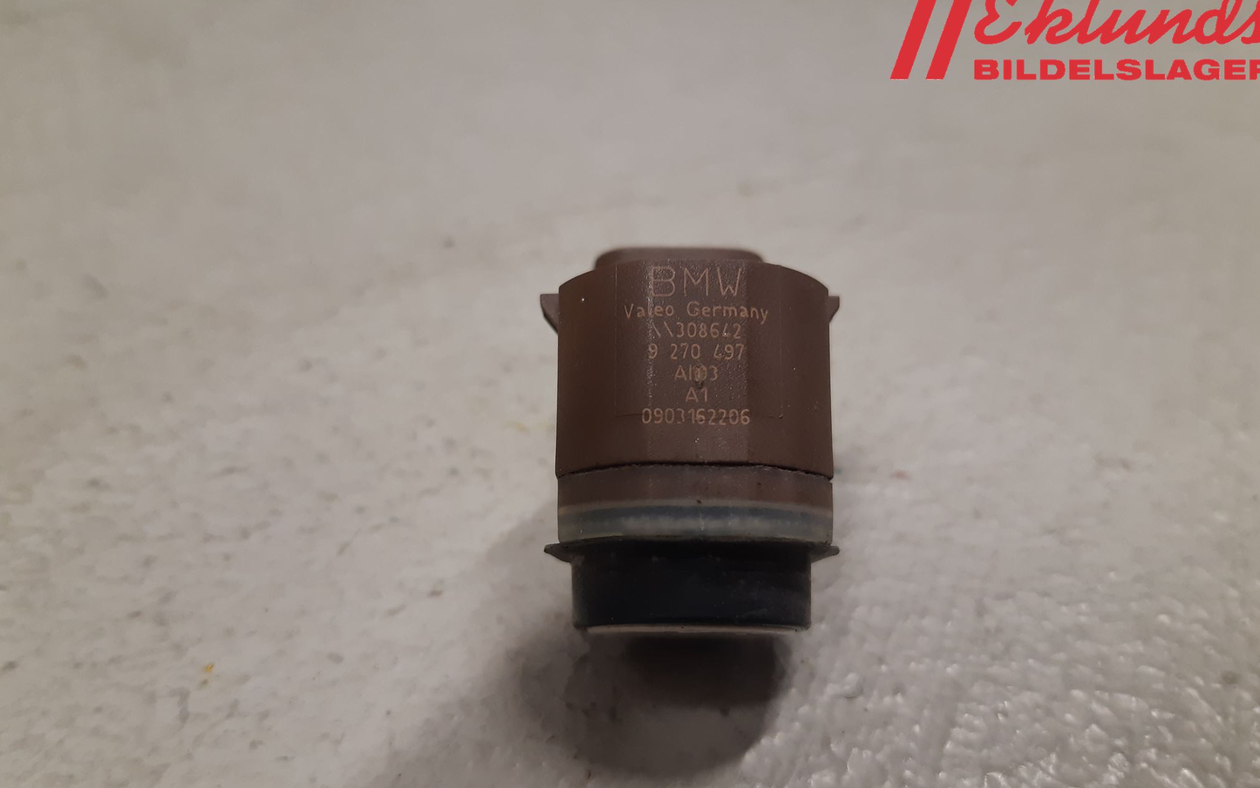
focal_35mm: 28
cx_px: 634
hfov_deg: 66.5
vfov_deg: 44.4
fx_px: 961
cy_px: 454
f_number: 1.7
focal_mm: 3.93
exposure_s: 1/50
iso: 125
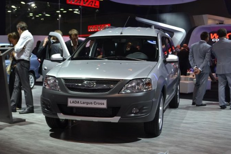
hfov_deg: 36.9
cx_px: 104
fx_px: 346
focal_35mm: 54
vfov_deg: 25.0
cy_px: 81
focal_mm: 30
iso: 400
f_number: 4.8
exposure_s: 1/100
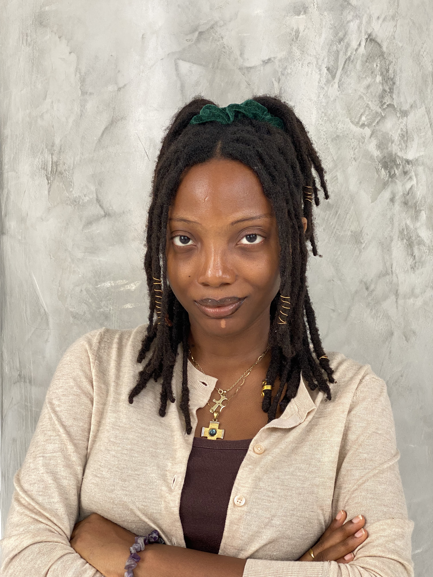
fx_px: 867
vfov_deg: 36.8
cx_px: 216
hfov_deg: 28.0
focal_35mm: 52
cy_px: 288
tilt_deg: -1.9
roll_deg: -0.8
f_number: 2
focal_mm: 6
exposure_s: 1/100
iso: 50
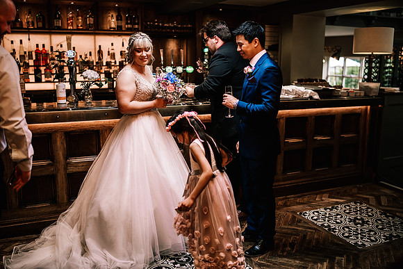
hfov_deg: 54.4
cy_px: 134
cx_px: 202
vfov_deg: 37.9
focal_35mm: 35
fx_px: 392
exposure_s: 1/500
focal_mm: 35
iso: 500
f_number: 1.4
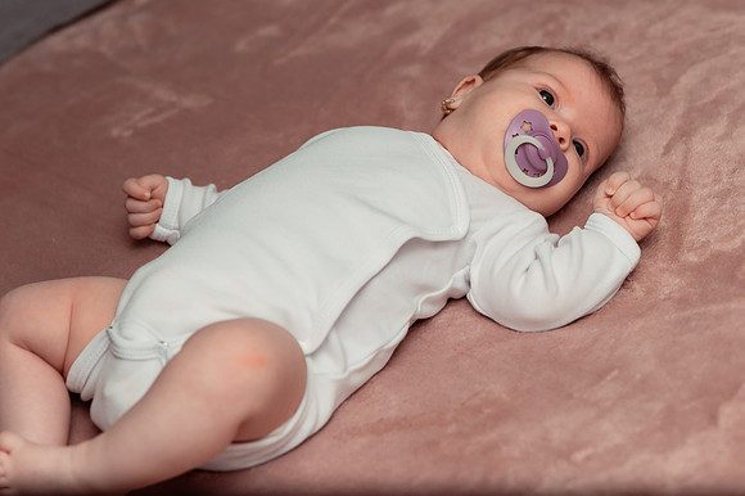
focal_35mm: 100
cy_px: 142
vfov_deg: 13.7
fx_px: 2065
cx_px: 531
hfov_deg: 20.3
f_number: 3.5
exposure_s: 1/250
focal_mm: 70
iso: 500
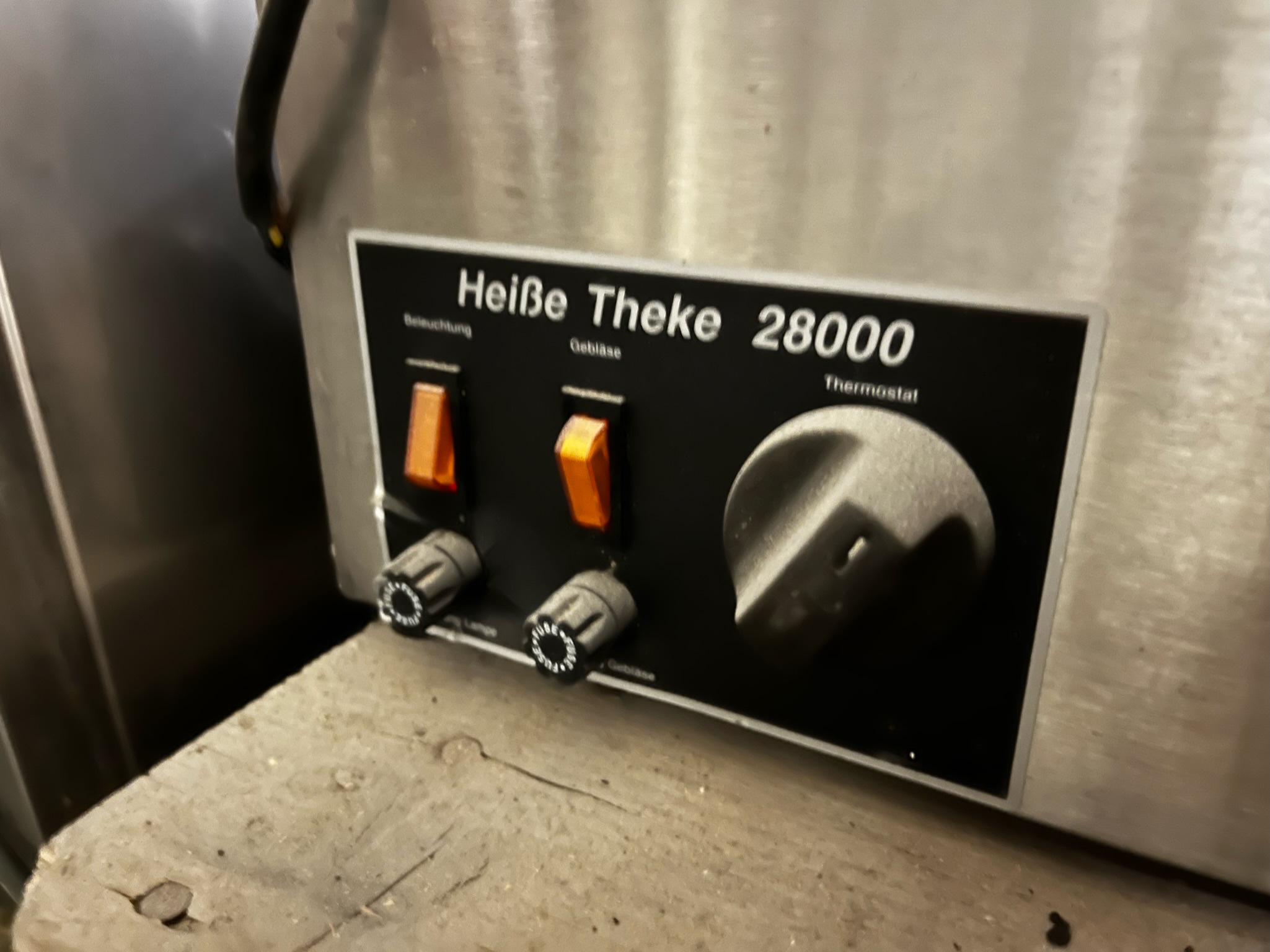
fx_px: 954
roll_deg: +0.2
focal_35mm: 26
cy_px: 476
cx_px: 635
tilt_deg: -22.9
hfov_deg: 67.3
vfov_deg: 53.0
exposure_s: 1/8
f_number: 1.6
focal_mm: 5.1
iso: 500
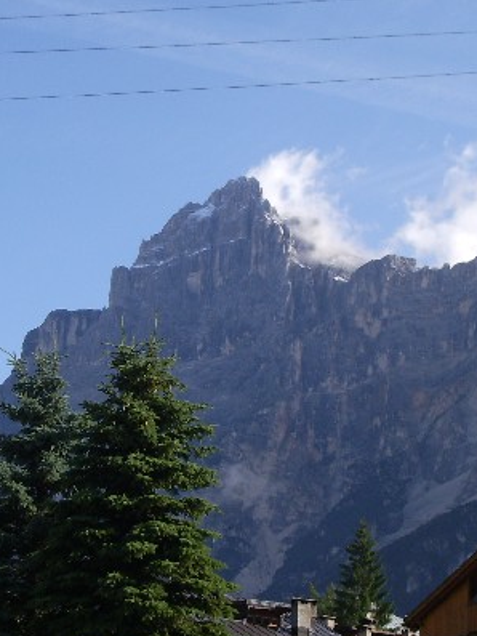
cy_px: 320
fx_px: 1836
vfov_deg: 19.6
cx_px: 123
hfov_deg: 14.7
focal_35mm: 100
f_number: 5.6
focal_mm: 10.2
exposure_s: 1/250
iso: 80
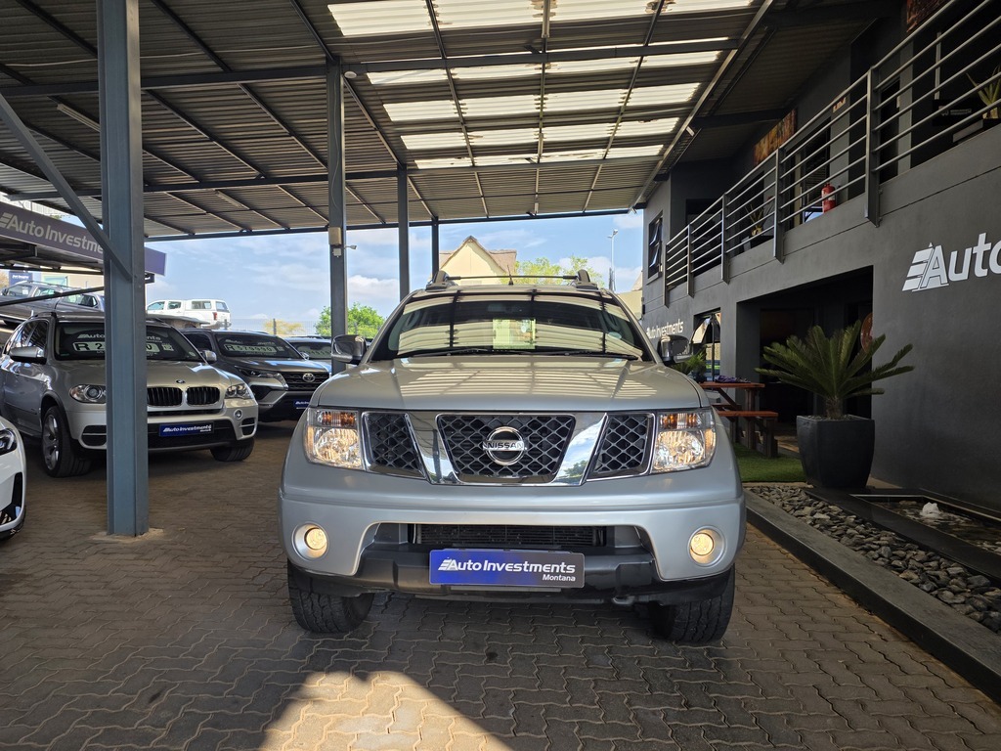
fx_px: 665
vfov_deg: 58.9
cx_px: 500
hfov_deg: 73.9
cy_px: 376
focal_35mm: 23
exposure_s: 1/2436
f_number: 1.7
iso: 80
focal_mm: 6.25
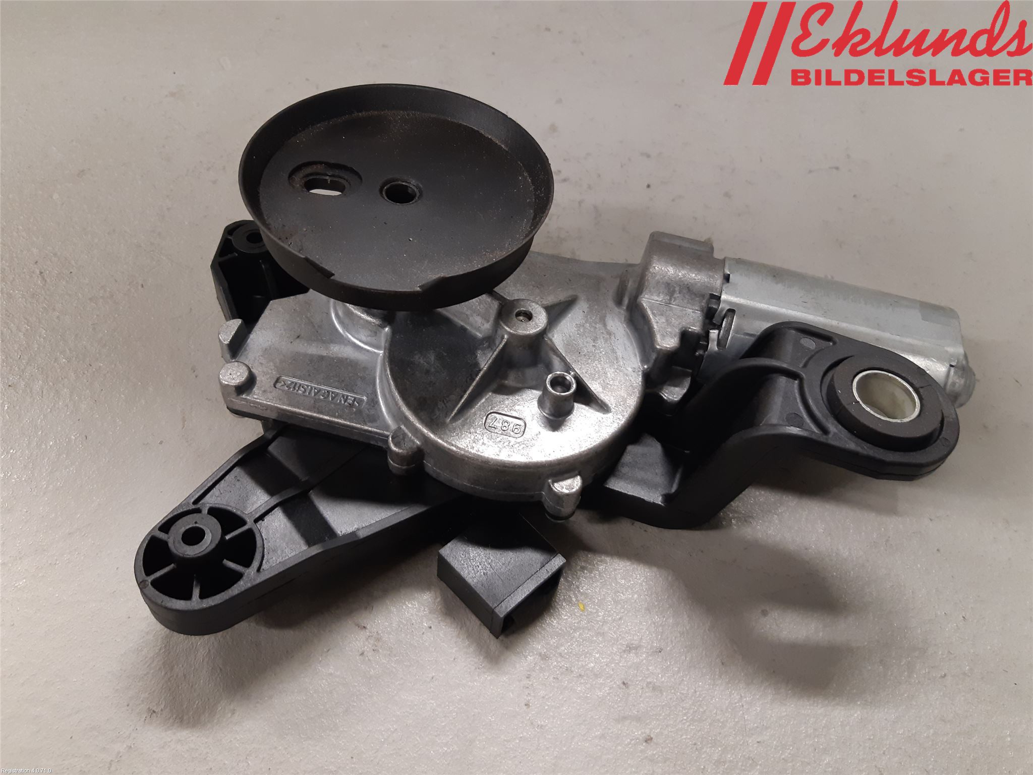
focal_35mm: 26
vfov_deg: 53.1
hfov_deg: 67.3
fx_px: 776
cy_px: 388
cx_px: 516
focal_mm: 3.93
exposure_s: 1/50
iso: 160
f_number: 1.7
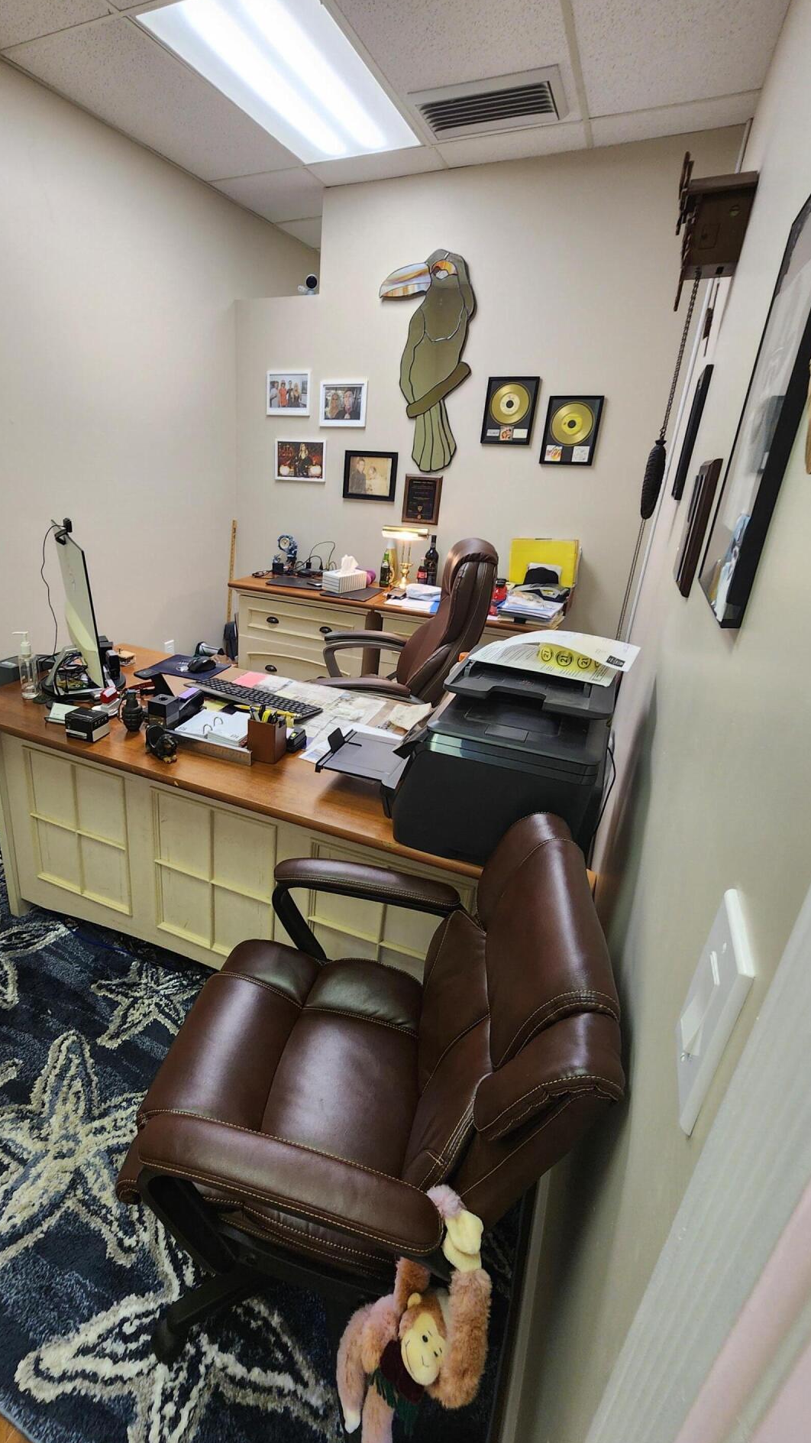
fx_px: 573
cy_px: 706
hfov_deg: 69.0
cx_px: 288
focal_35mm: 15
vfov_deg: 103.0
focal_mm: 2.2
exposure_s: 1/60
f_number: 2.2
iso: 160
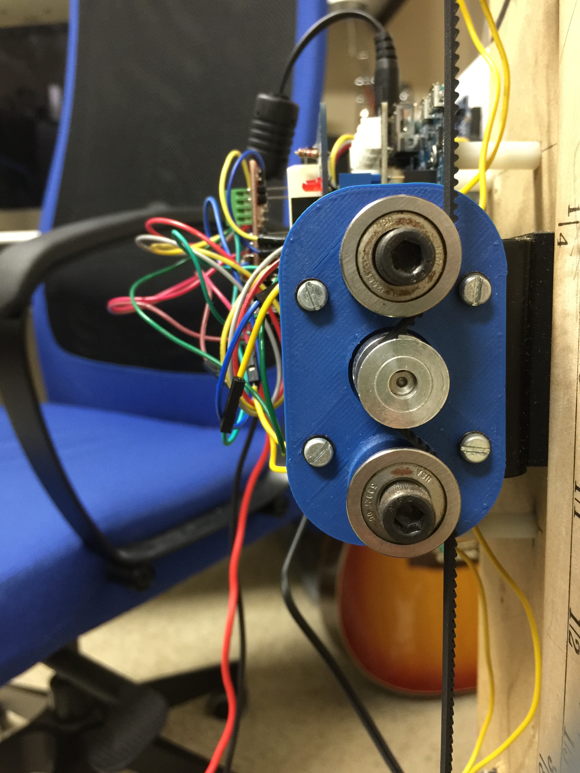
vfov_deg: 61.7
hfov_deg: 48.2
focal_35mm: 29
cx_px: 290
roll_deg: +2.6
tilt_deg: -10.2
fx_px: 648
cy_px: 386
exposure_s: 1/8
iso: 125
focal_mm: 4.15
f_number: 2.2
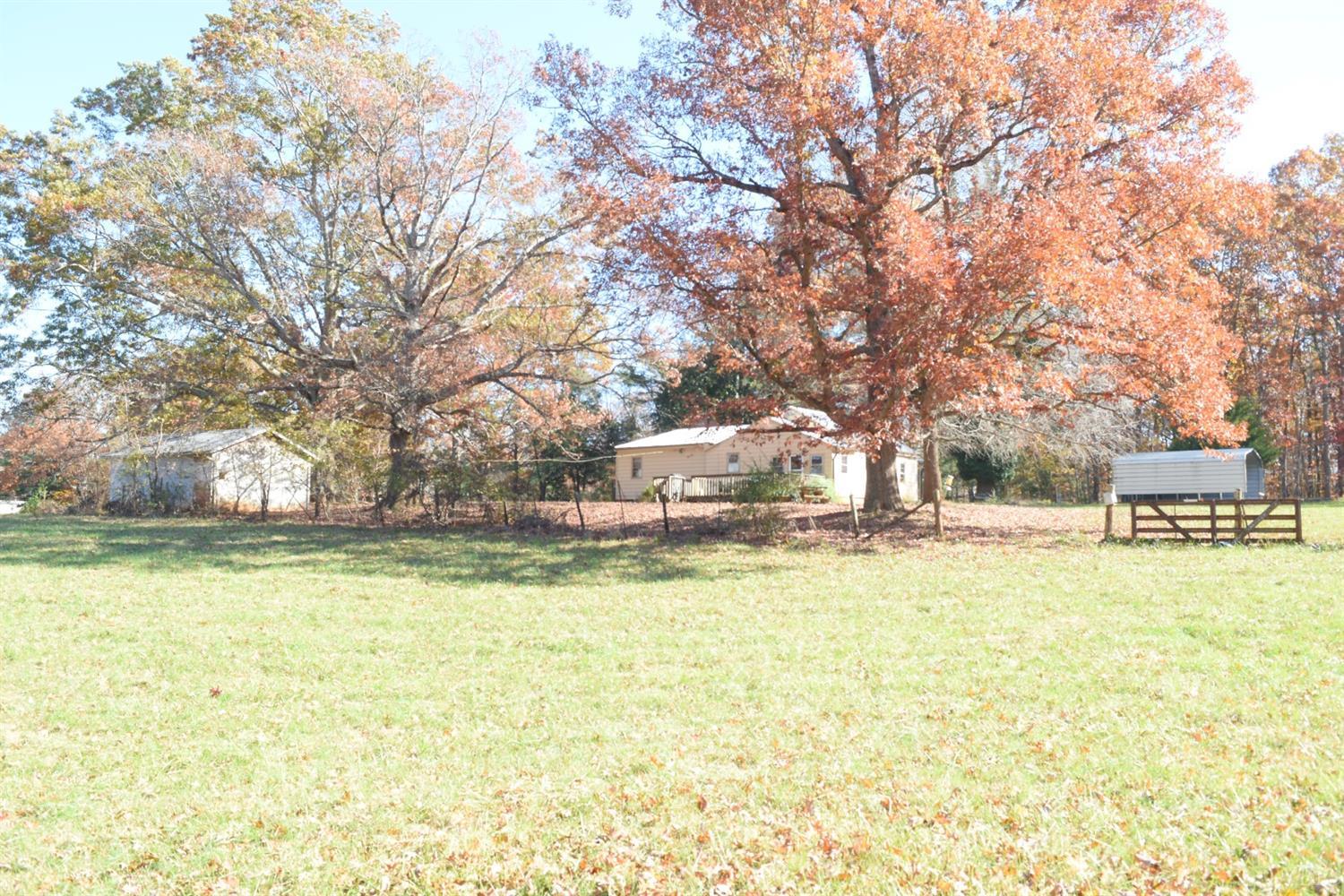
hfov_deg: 67.4
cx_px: 672
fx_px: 1008
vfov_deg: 47.9
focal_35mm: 27
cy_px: 448
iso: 400
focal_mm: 18
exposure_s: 1/180
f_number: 6.7
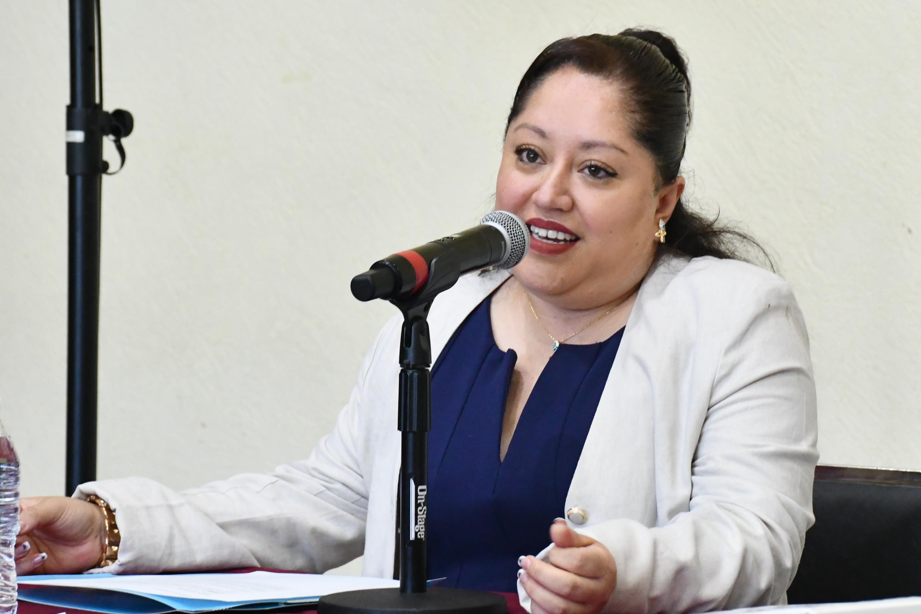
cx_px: 563
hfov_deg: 16.8
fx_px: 3121
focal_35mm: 122
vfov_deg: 11.2
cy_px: 289
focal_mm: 56
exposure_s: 1/60
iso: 4000
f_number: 7.1
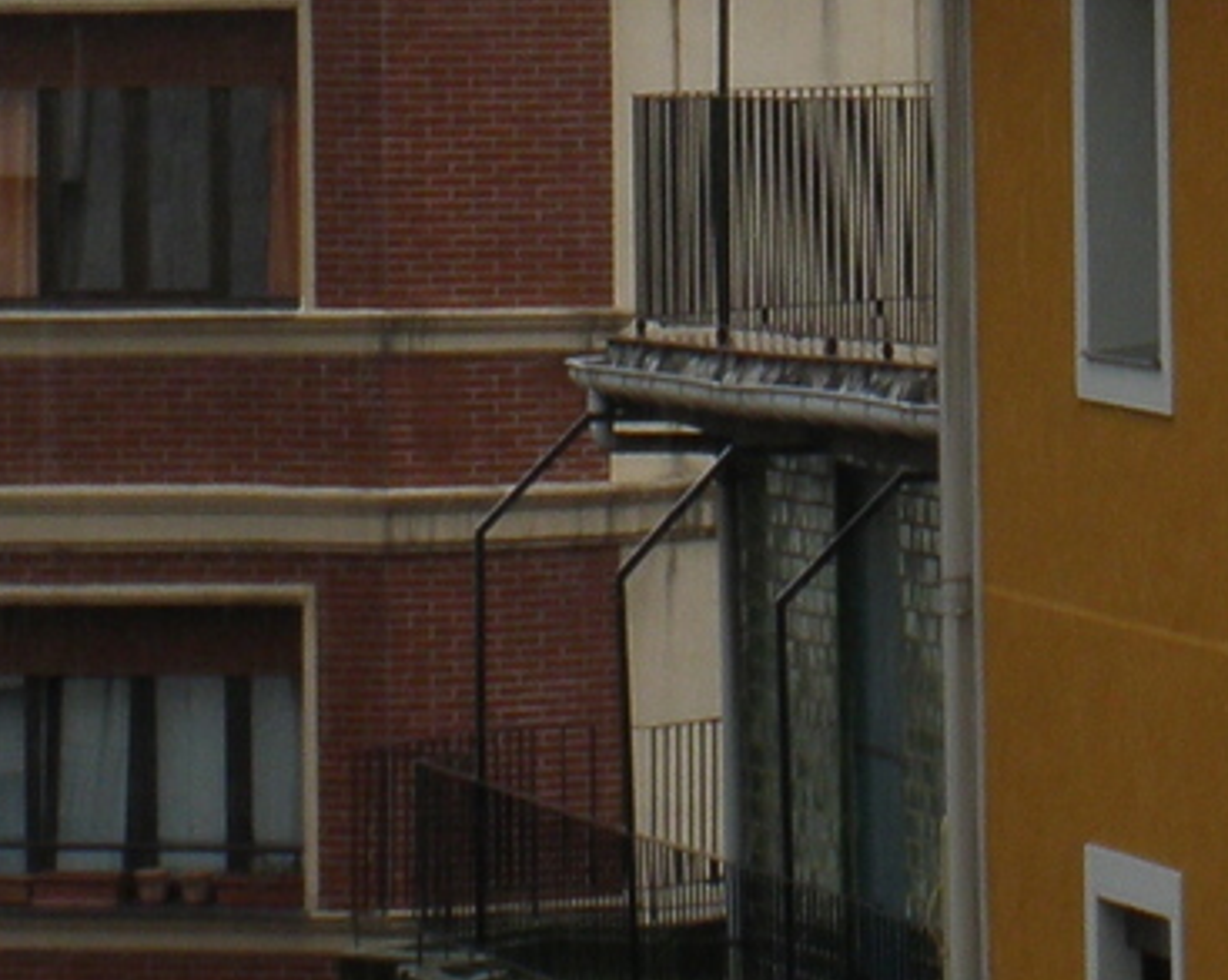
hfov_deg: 4.7
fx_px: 15034
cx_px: 837
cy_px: -1264
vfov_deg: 3.7
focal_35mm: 414
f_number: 4.8
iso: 64
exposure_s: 1/200
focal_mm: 14.1
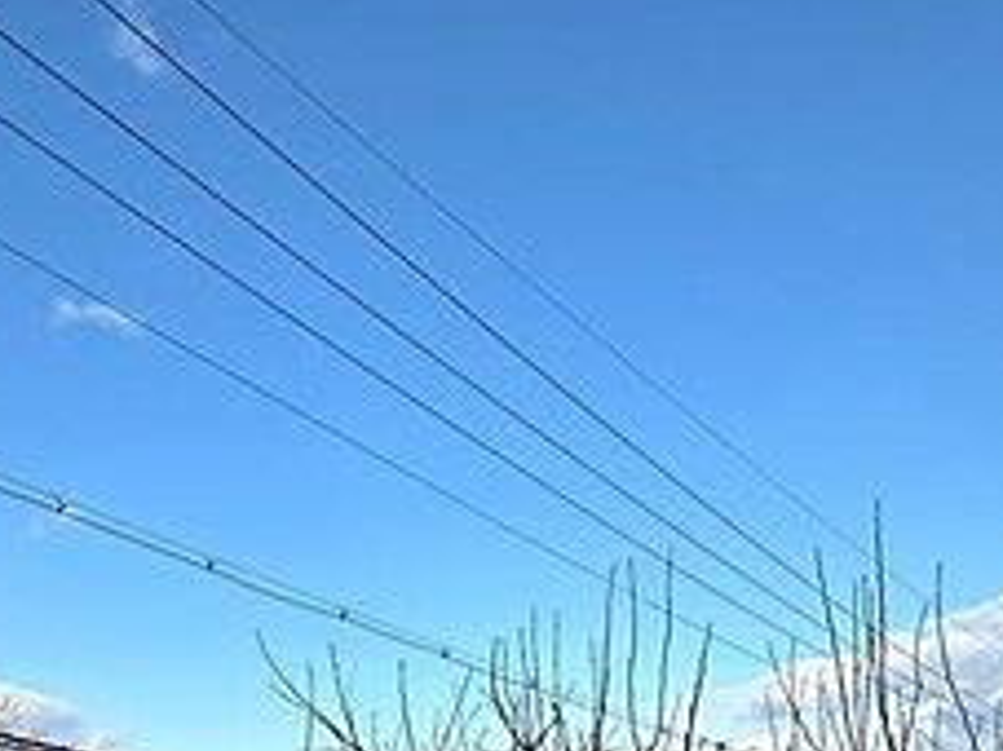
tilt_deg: +4.0
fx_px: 1072
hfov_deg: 50.2
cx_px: 486
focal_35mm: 37
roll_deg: +0.7
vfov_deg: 34.1
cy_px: 804
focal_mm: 2.22
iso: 50
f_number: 2.2
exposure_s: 1/1473
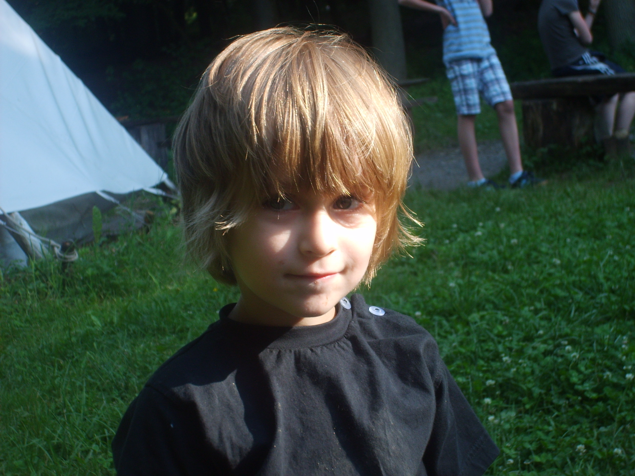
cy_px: 238
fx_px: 1486
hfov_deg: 24.1
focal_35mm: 81
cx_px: 318
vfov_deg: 18.2
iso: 50
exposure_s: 1/125
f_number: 4.2
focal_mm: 13.7
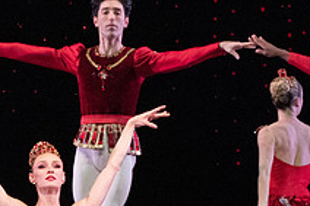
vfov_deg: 1.6
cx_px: 50
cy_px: 229
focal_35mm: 878
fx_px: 7554
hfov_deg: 2.4
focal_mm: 321
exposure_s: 1/400
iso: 16000
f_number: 13
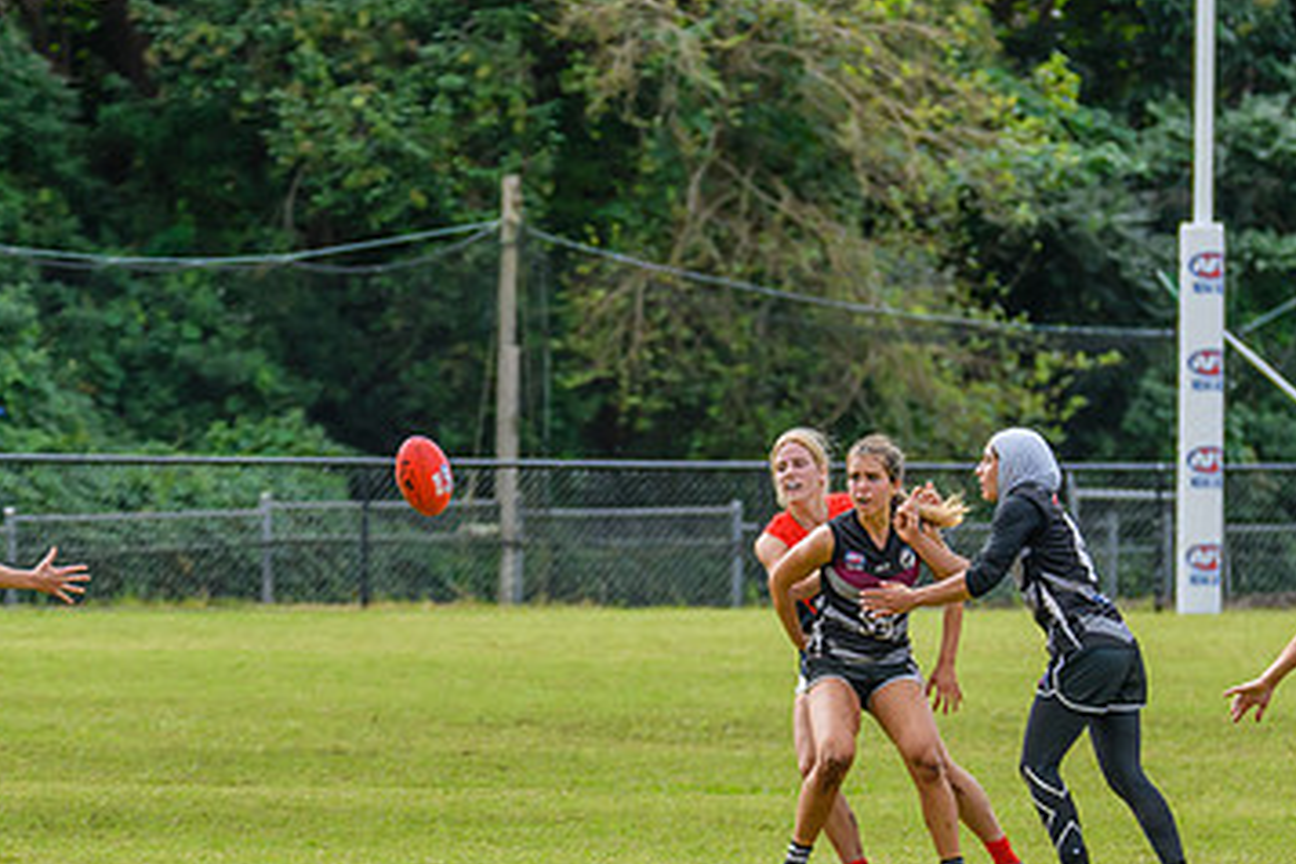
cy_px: 496
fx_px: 19582
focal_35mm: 544
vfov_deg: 2.5
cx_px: 1072
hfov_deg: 3.8
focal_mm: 250
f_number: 7.1
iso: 800
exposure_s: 1/1600
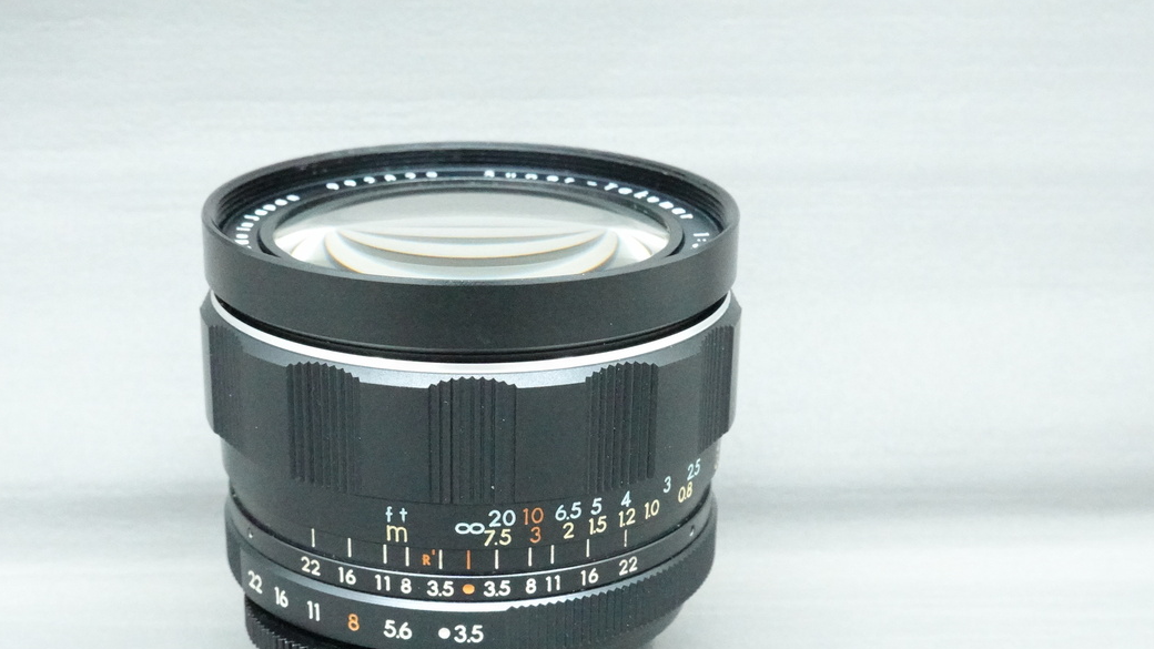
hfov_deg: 36.0
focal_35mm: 58
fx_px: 1775
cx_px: 510
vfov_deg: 20.6
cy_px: 442
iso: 6400
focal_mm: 18.24
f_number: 8
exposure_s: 1/30
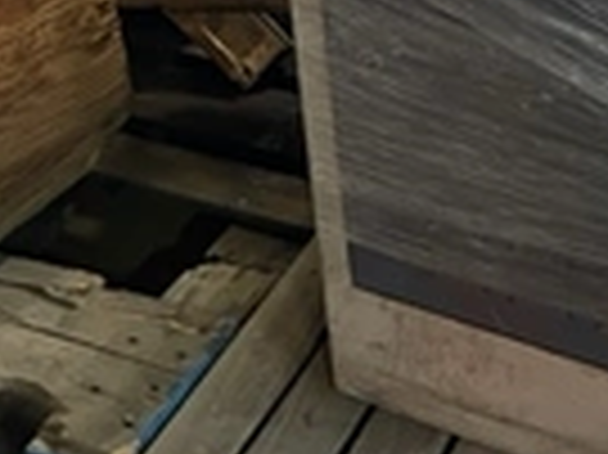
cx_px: 536
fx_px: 1351
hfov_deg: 24.7
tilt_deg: -26.3
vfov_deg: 18.0
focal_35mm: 77
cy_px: -108
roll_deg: +1.9
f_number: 1.6
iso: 640
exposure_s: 1/30
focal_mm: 5.1
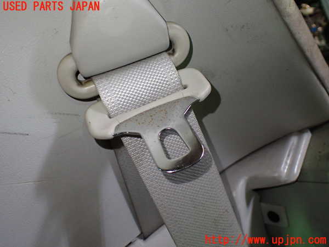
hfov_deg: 60.0
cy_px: 124
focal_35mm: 30
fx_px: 285
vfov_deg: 46.8
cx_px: 164
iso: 400
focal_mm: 5.4
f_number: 2.3
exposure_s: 1/125
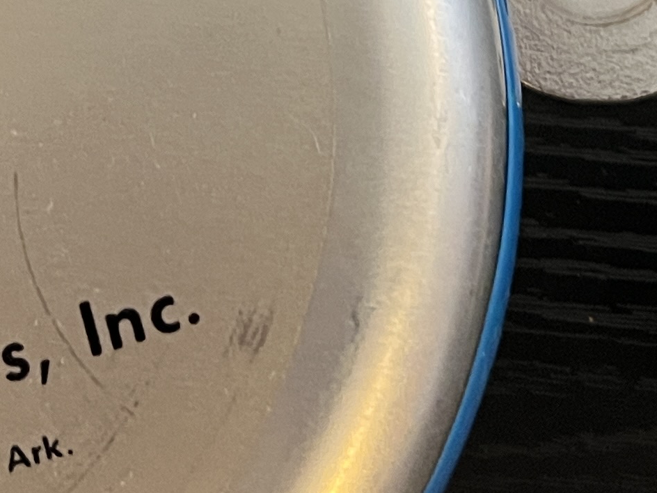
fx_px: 2107
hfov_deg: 17.7
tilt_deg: -79.3
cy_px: -251
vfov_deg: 12.7
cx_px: 411
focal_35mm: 111
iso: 500
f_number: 1.6
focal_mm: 5.1
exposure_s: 1/30
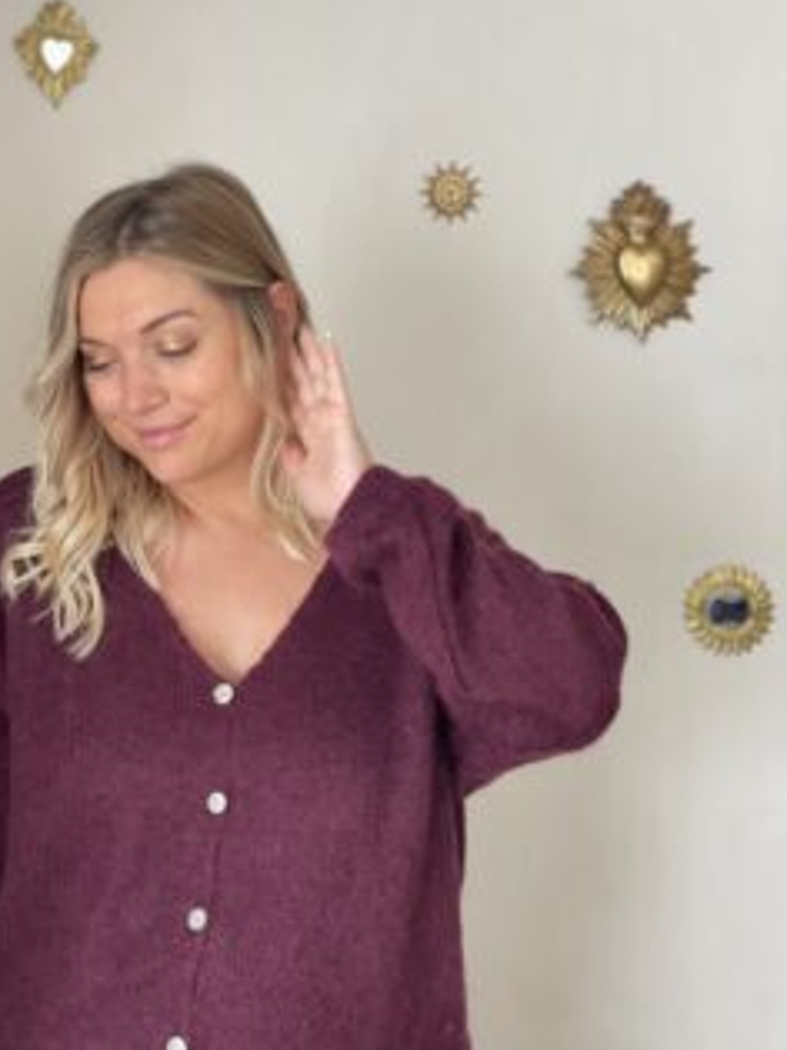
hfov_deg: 22.2
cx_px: 430
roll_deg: -0.1
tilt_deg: -1.0
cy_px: 550
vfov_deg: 29.4
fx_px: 2002
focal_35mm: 66
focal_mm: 6
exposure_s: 1/122
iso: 40
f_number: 2
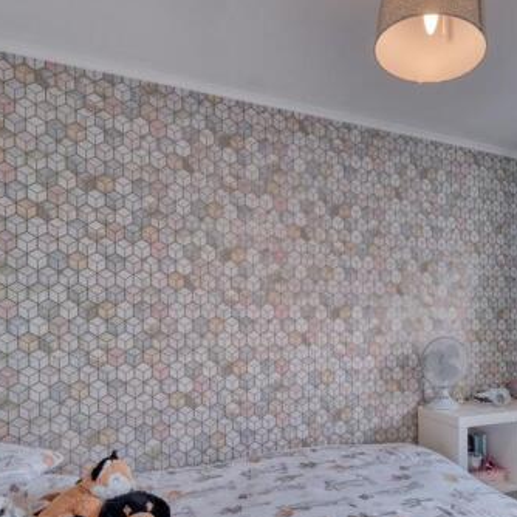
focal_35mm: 25
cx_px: 386
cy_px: 334
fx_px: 422
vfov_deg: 61.8
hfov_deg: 59.6
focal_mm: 10
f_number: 8
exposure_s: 1/20
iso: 500
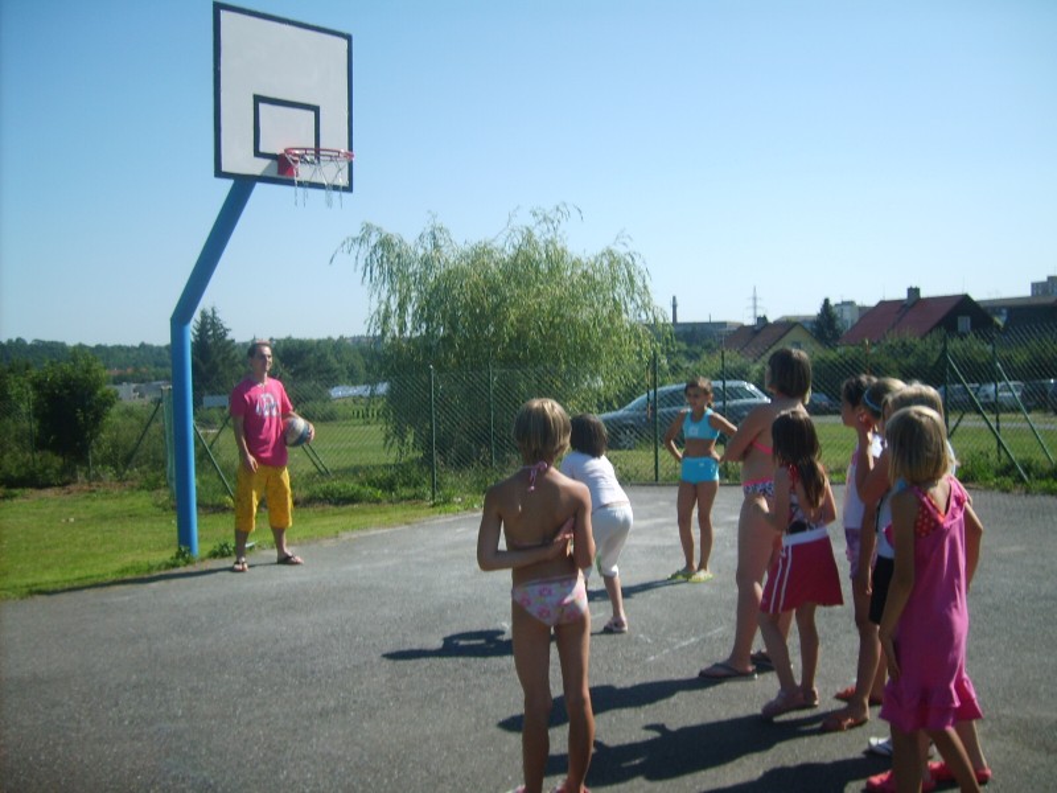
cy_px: 396
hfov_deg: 52.6
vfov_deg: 40.7
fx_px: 1069
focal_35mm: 35
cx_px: 528
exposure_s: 1/180
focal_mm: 5.8
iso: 50
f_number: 7.1
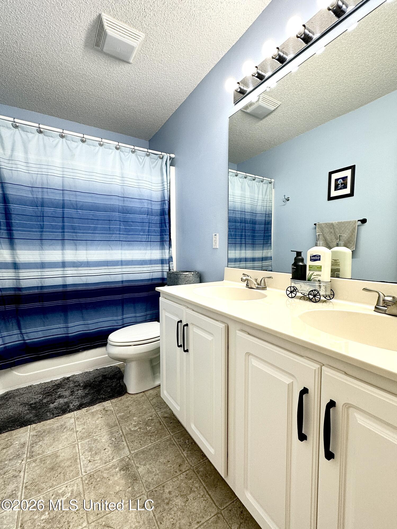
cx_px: 198
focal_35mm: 14
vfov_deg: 102.1
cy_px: 264
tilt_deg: -2.8
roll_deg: -0.9
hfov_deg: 85.7
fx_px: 214
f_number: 2.2
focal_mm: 2.22
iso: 100
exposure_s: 1/120
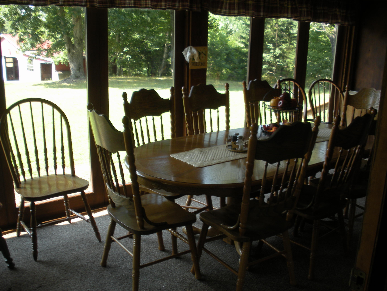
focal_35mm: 38
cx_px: 185
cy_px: 151
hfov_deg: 49.0
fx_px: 425
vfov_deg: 37.7
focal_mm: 6.3
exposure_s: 1/53.7
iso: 64
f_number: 3.5
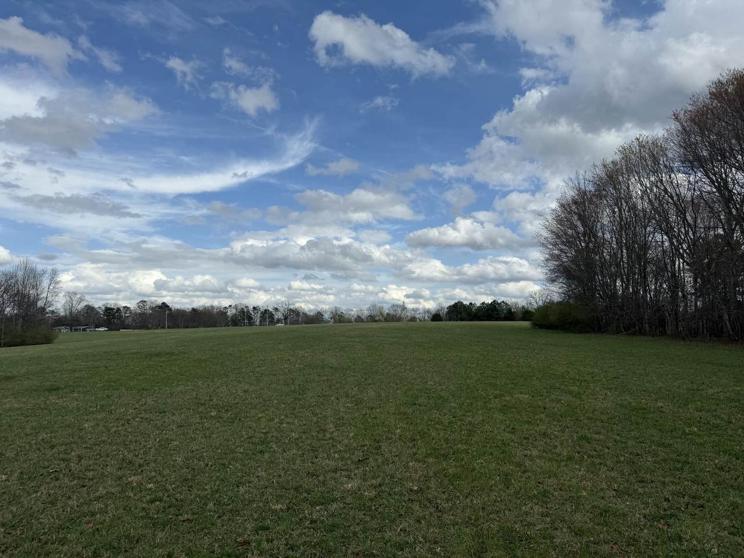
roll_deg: +1.6
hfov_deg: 71.6
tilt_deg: +2.8
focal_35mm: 24
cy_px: 279
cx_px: 372
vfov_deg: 56.8
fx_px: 516
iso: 80
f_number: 1.78
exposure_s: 1/6173
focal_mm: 6.76
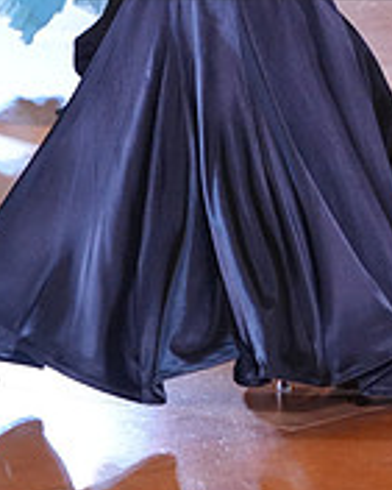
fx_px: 4130
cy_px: -92
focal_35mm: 285
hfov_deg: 5.4
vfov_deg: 6.7
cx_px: 457
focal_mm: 92
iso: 3200
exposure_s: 1/400
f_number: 4
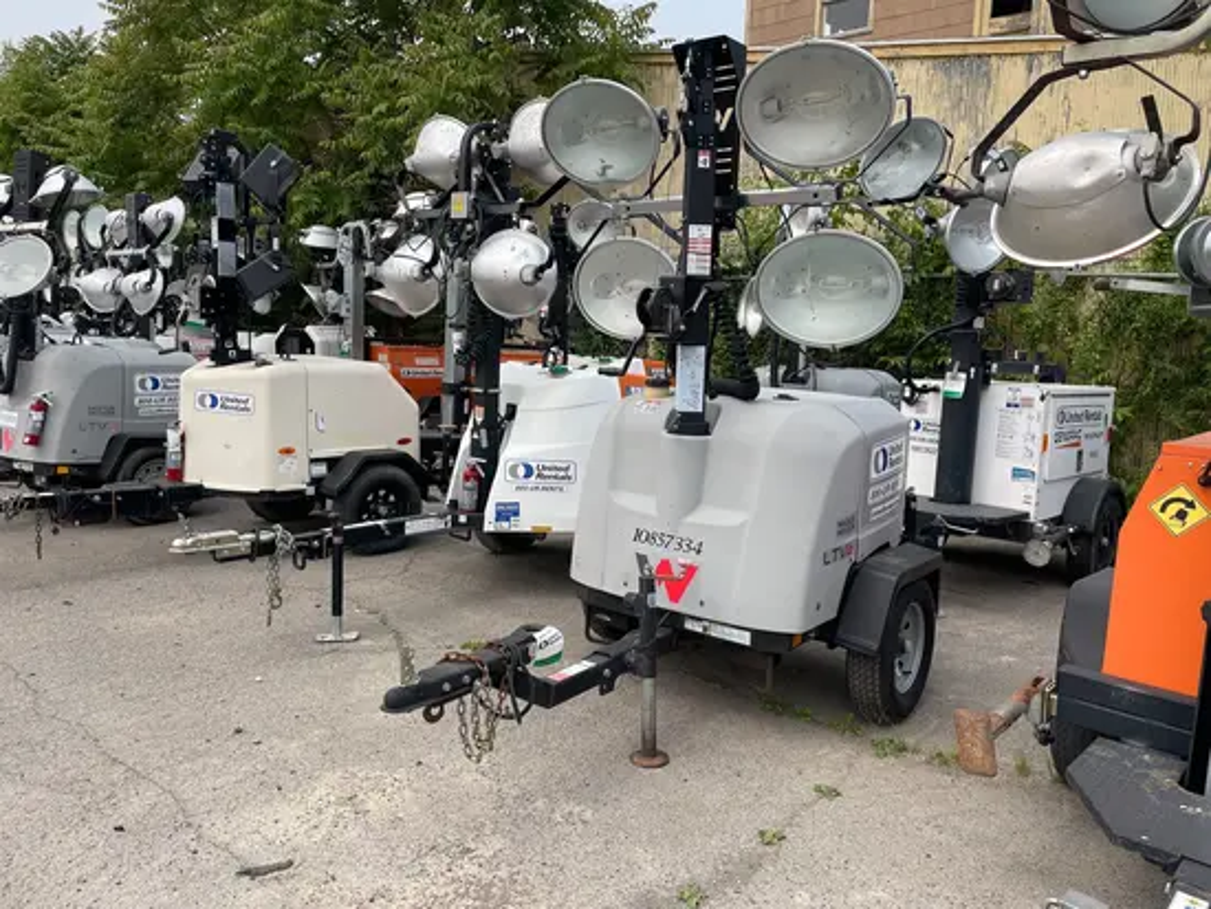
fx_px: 910
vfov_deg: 53.1
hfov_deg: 67.3
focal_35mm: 26
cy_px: 454
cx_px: 606
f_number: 1.6
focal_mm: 4.2
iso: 50
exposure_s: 1/2959
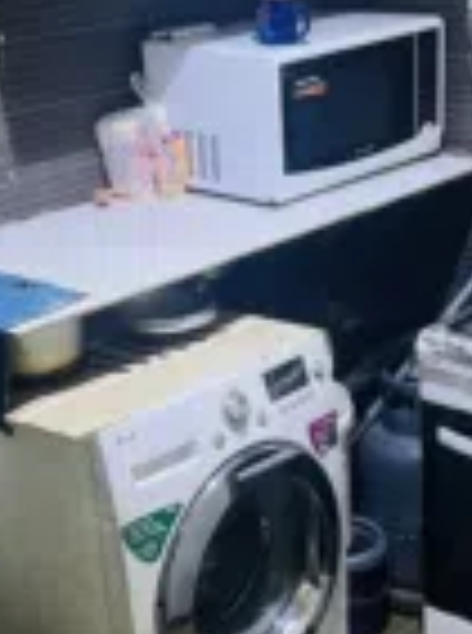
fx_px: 1352
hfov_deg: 19.8
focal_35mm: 74
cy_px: 409
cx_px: 265
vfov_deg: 26.3
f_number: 1.5
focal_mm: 5.7
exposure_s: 1/46
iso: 500
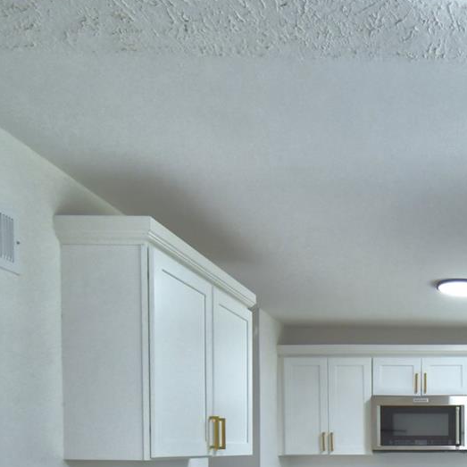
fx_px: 595
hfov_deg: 38.0
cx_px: 470
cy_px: 470
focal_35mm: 39
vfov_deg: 38.0
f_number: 4.5
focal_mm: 10
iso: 400
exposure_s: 1/100
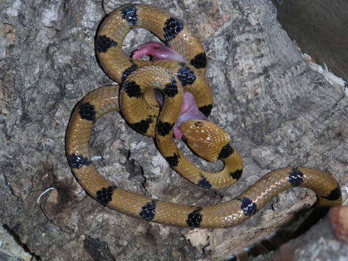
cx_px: 174
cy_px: 130
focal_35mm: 109
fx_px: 1096
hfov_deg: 18.0
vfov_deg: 13.6
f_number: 3.6
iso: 160
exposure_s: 1/90
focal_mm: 16.8
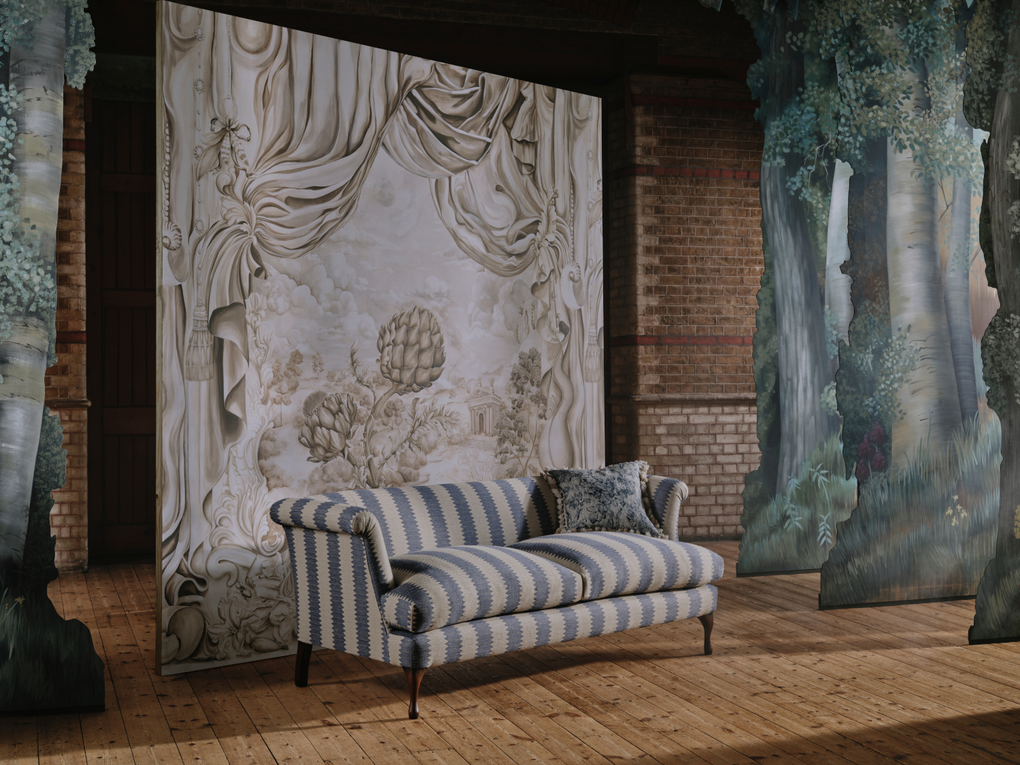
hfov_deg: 38.2
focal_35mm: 50
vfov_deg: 29.1
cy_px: 382
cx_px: 510
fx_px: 1473
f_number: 10
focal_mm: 63
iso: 100
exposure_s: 1/160
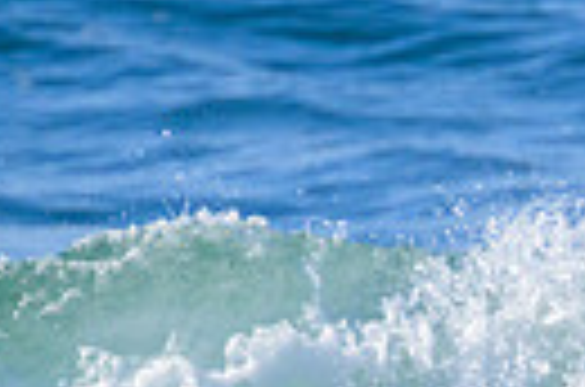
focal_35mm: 4144
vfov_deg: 0.3
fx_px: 67176
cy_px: 520
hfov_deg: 0.5
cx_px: 1123
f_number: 11
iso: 800
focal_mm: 800
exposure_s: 1/2000
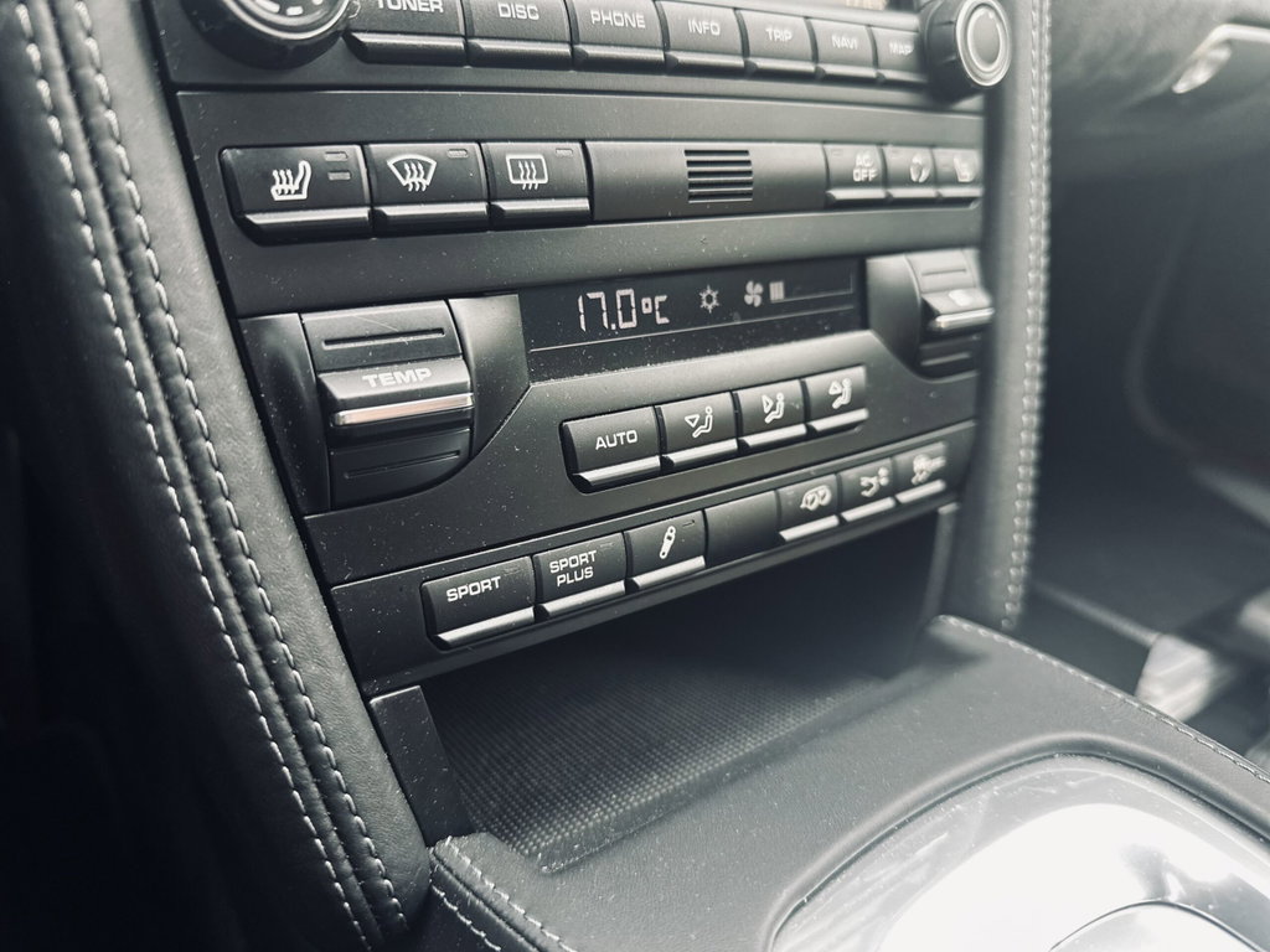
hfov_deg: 71.6
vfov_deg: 56.8
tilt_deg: -27.0
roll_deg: -3.9
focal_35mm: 24
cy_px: 476
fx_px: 881
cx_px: 635
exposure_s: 1/65
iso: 250
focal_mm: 6.86
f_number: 1.78
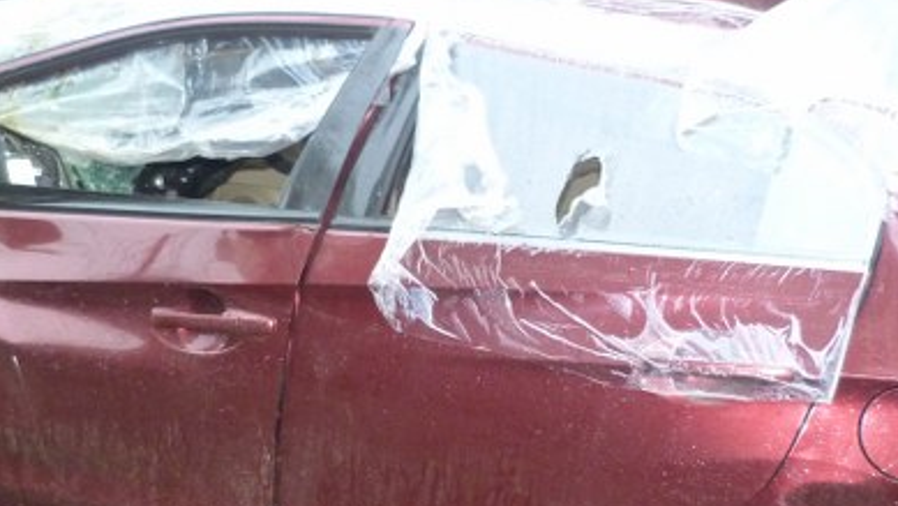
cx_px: 439
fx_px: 1334
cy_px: 326
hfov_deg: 37.2
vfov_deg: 21.4
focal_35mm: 56
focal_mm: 4.5
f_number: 2.8
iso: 320
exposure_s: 1/60
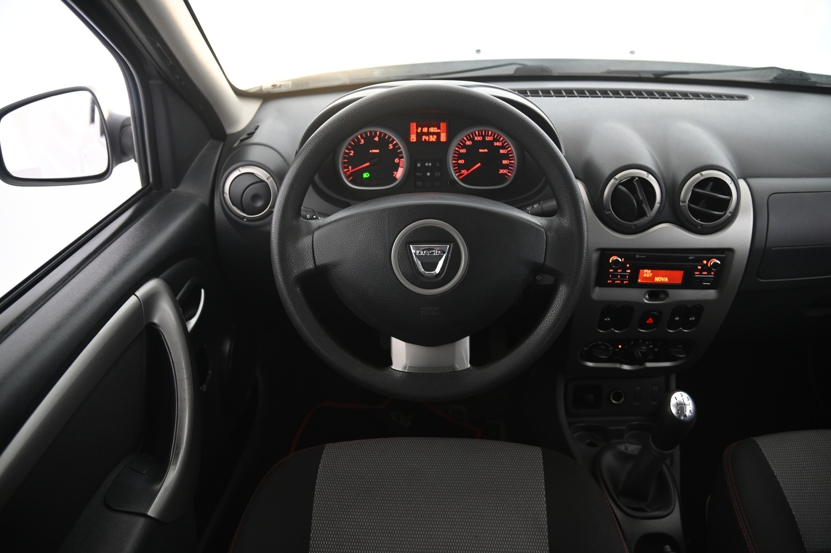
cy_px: 276
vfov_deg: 53.1
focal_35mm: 24
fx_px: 554
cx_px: 416
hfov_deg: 73.8
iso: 2000
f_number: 4
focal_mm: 24
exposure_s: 1/15
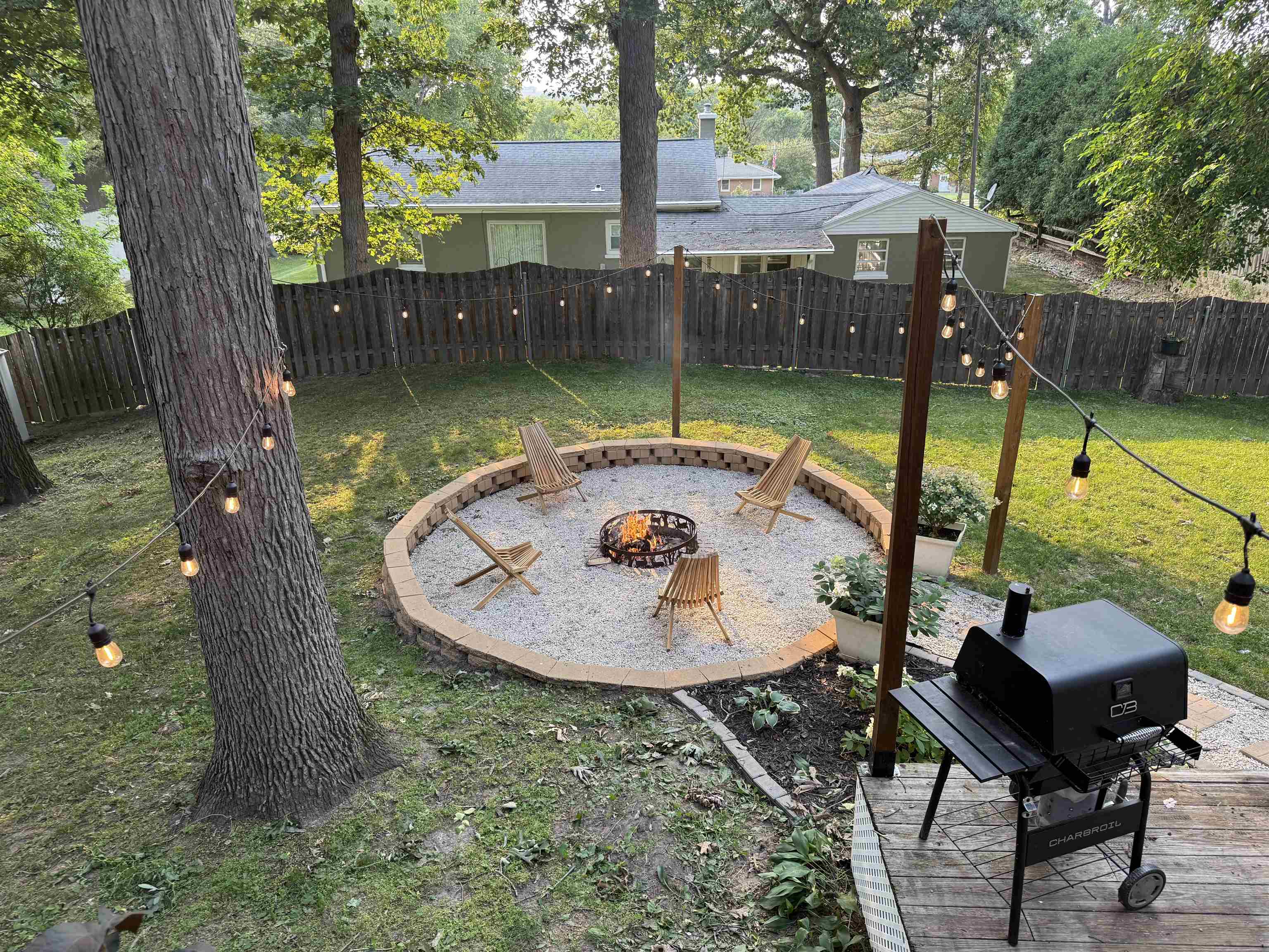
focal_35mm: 24
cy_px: 476
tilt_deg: -23.3
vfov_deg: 56.8
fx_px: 880
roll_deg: +1.8
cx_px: 634
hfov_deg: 71.6
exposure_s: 1/120
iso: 64
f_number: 1.78
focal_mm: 6.76
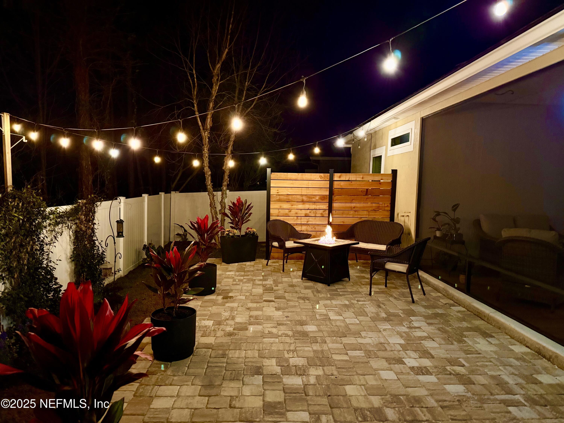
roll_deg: -1.6
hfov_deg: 71.6
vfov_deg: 56.8
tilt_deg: -3.9
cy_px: 212
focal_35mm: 24
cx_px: 282
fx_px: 391
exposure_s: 1/30
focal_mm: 6.76
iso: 1250
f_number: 1.78
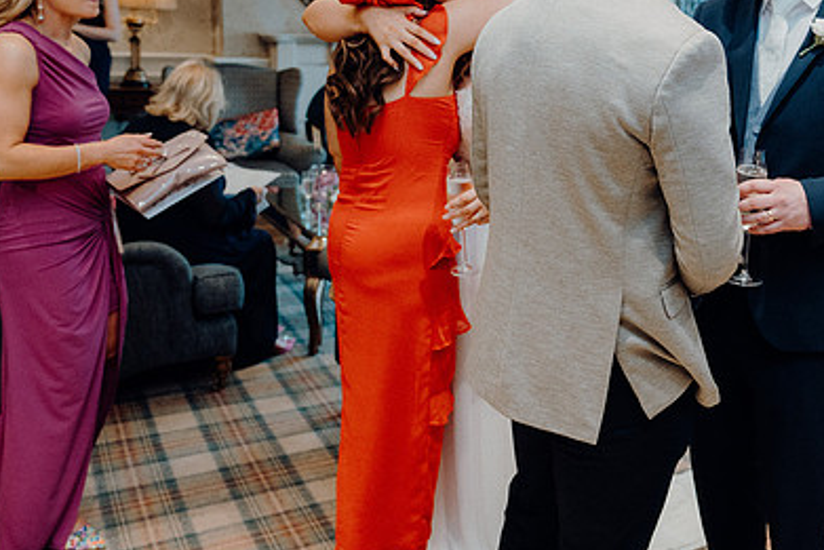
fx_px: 916
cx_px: 567
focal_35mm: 40
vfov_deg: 32.9
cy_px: 155
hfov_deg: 47.4
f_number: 3.5
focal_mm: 27
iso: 2500
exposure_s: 1/160
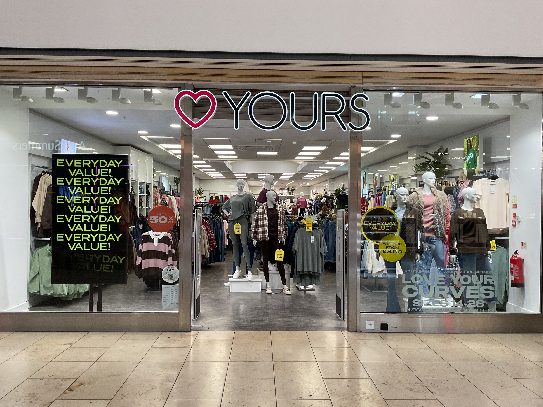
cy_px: 204
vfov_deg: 48.2
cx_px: 272
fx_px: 455
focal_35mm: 29
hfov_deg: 61.7
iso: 64
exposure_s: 1/120
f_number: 1.8
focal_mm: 3
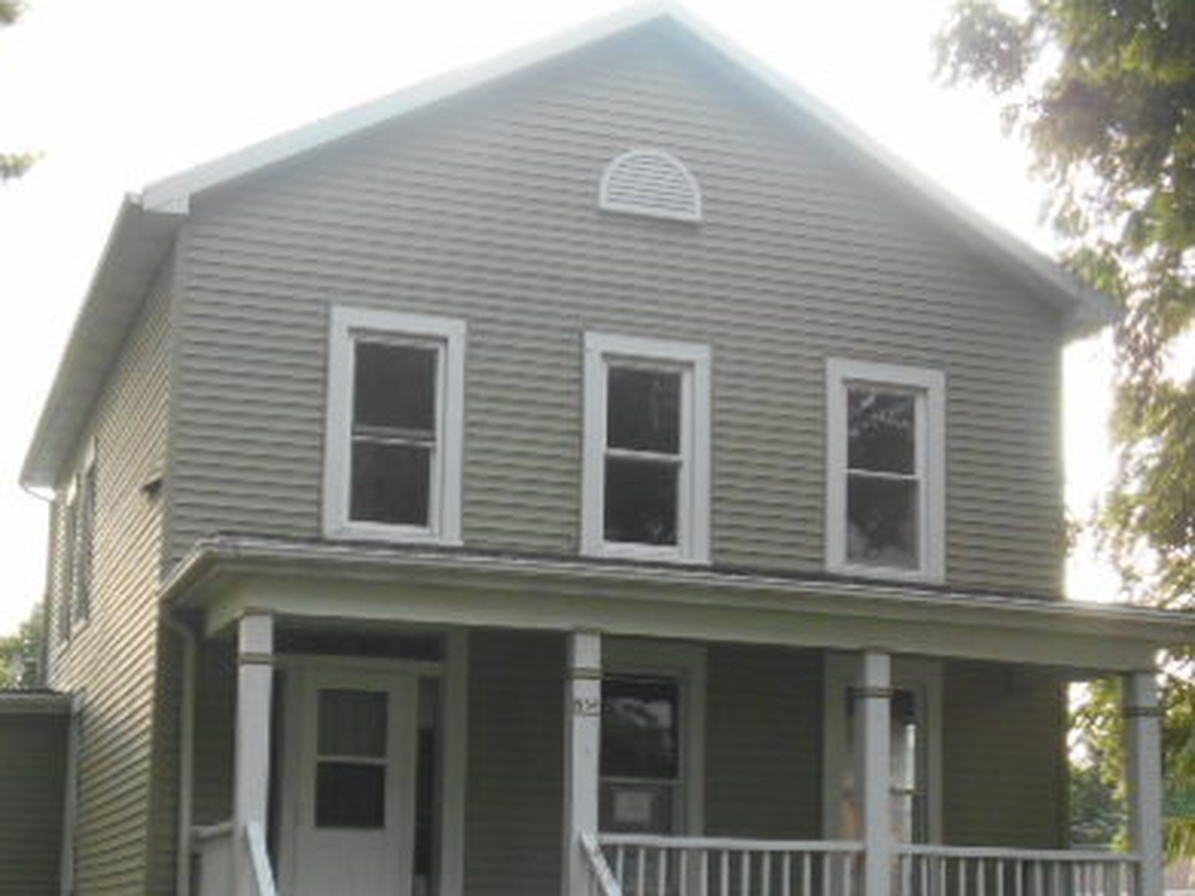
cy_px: 655
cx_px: 512
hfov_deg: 28.9
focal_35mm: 67
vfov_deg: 21.8
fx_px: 2313
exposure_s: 1/250
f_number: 3.9
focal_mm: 7.2
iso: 320
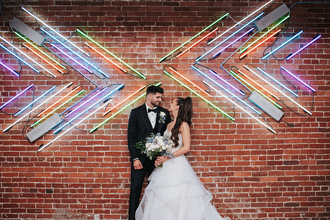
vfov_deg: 37.2
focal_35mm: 36
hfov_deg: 53.6
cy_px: 110
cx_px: 165
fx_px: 327
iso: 450
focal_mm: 35
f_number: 2.8
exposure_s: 1/125
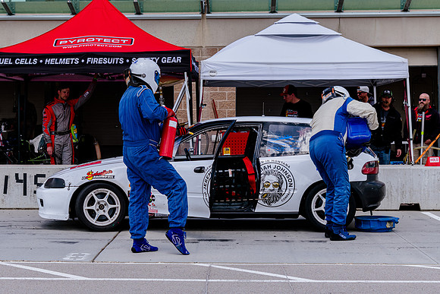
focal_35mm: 84
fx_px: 1028
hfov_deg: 24.0
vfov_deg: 16.2
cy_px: 120
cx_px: 143
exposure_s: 1/320
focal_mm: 55
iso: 64
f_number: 6.3
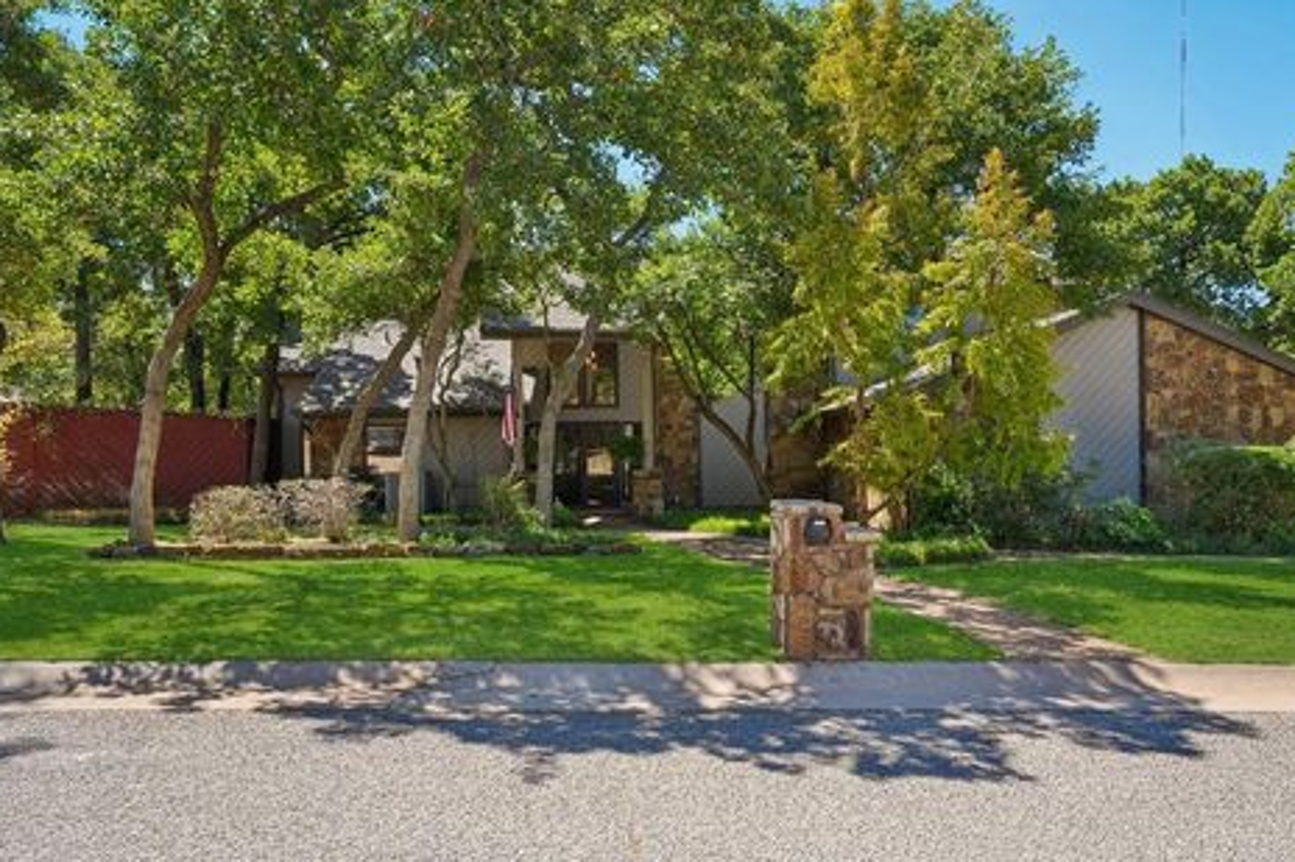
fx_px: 1007
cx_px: 687
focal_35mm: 28
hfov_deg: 65.4
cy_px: 437
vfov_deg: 46.4
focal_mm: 25.7
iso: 200
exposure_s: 1/13
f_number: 8
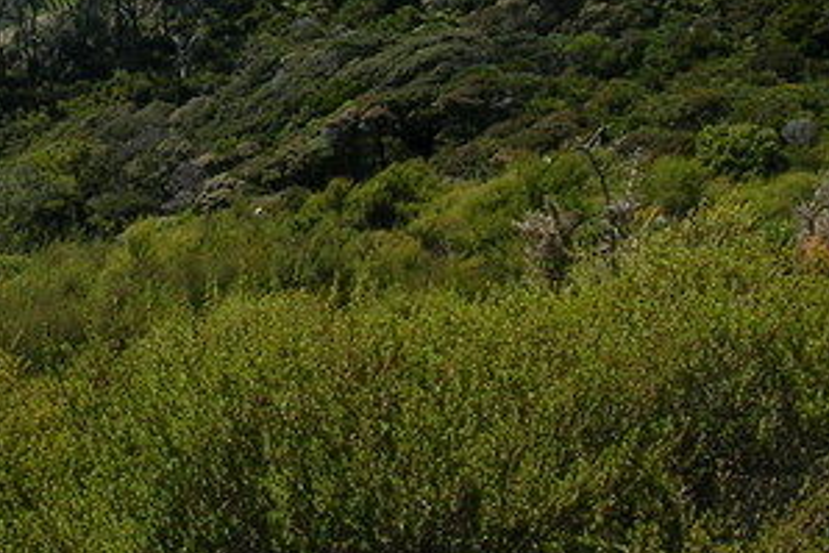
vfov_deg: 12.6
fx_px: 2442
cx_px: -11
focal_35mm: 106
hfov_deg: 18.7
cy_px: -145
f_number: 5.6
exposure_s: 1/424
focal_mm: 5.8
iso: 50
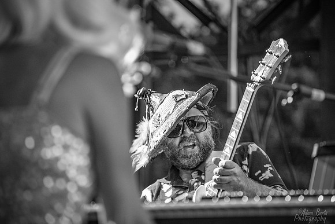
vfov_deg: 7.6
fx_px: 1675
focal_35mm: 180
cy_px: 112
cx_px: 168
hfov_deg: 11.4
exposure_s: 1/250
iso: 3200
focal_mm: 180
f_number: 5
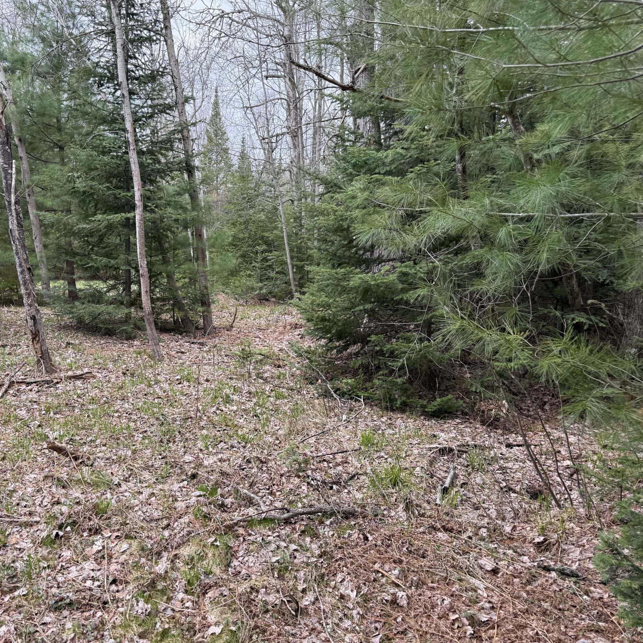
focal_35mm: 29
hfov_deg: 54.8
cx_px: 230
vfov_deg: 55.6
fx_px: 609
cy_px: 314
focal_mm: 6.76
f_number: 1.78
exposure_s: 1/473
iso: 80
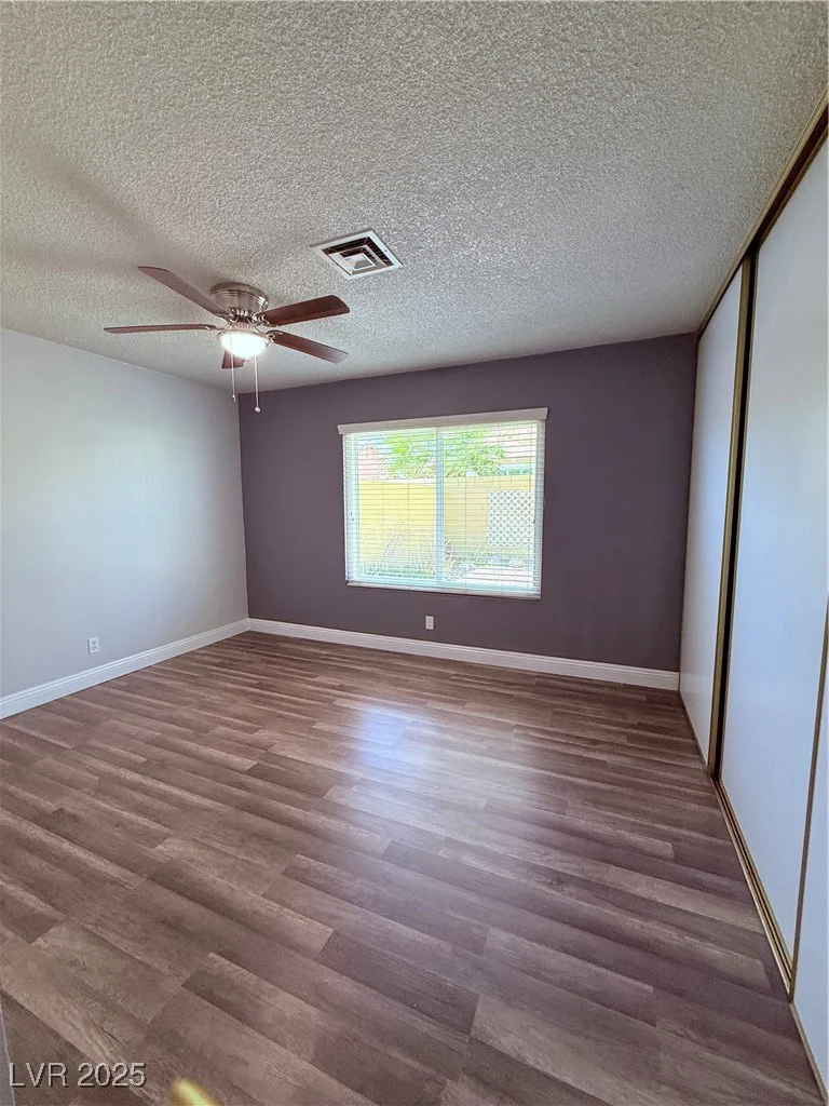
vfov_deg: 102.1
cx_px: 414
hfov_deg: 85.7
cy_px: 553
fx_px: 447
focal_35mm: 14
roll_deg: +0.3
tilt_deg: -6.1
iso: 160
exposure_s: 1/120
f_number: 2.2
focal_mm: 2.22
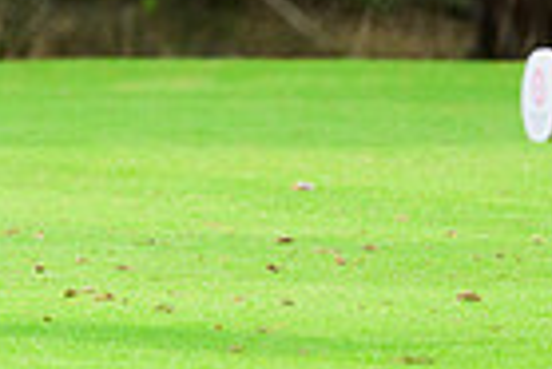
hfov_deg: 1.8
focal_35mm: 1168
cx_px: -139
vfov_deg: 1.2
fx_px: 17928
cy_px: -343
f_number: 5.6
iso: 1250
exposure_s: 1/1600
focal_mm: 280
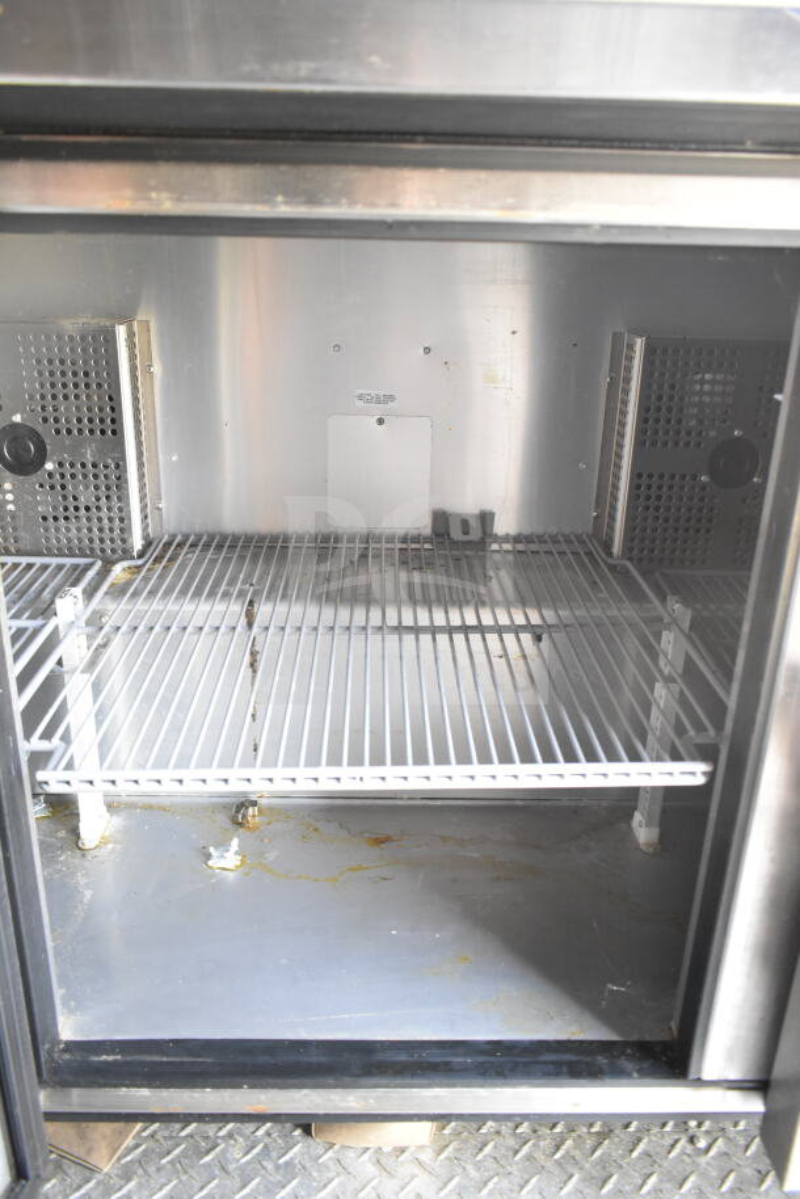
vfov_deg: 67.4
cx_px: 400
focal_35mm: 27
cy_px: 600
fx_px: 899
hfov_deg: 48.0
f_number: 3.5
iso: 2200
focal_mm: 18
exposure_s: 1/30
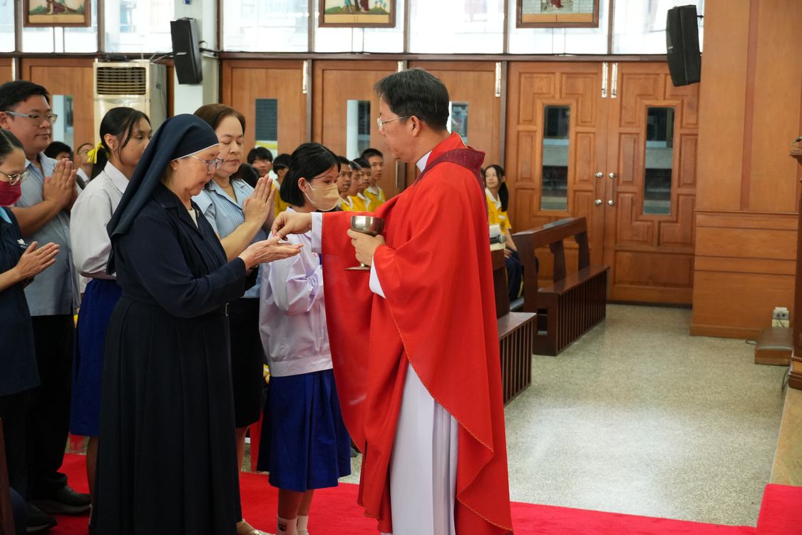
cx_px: 401
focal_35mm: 58
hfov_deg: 34.2
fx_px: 1303
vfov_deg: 23.2
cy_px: 268
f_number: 4.5
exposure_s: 1/100
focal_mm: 39
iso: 2000
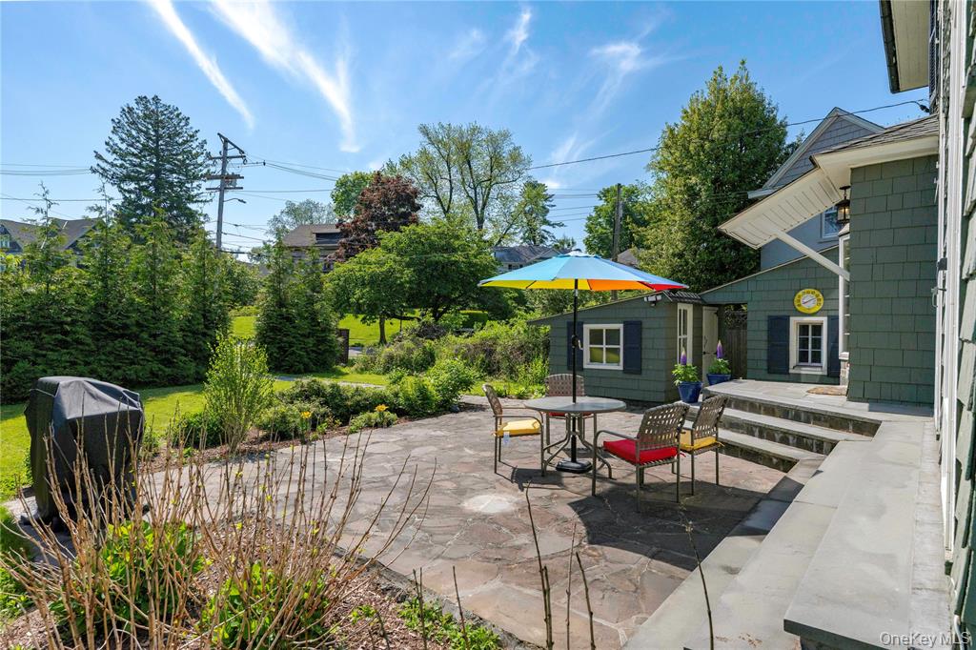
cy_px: 325
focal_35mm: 19
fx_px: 515
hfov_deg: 86.9
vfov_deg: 64.5
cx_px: 488
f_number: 6.3
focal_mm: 19
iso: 250
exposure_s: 1/5000
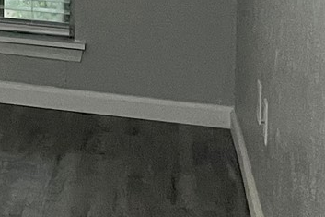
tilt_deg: +0.0
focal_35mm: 157
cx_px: -609
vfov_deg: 8.2
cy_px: -241
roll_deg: -0.9
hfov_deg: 10.1
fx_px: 1417
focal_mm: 4.2
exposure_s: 1/60
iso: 125
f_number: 1.6
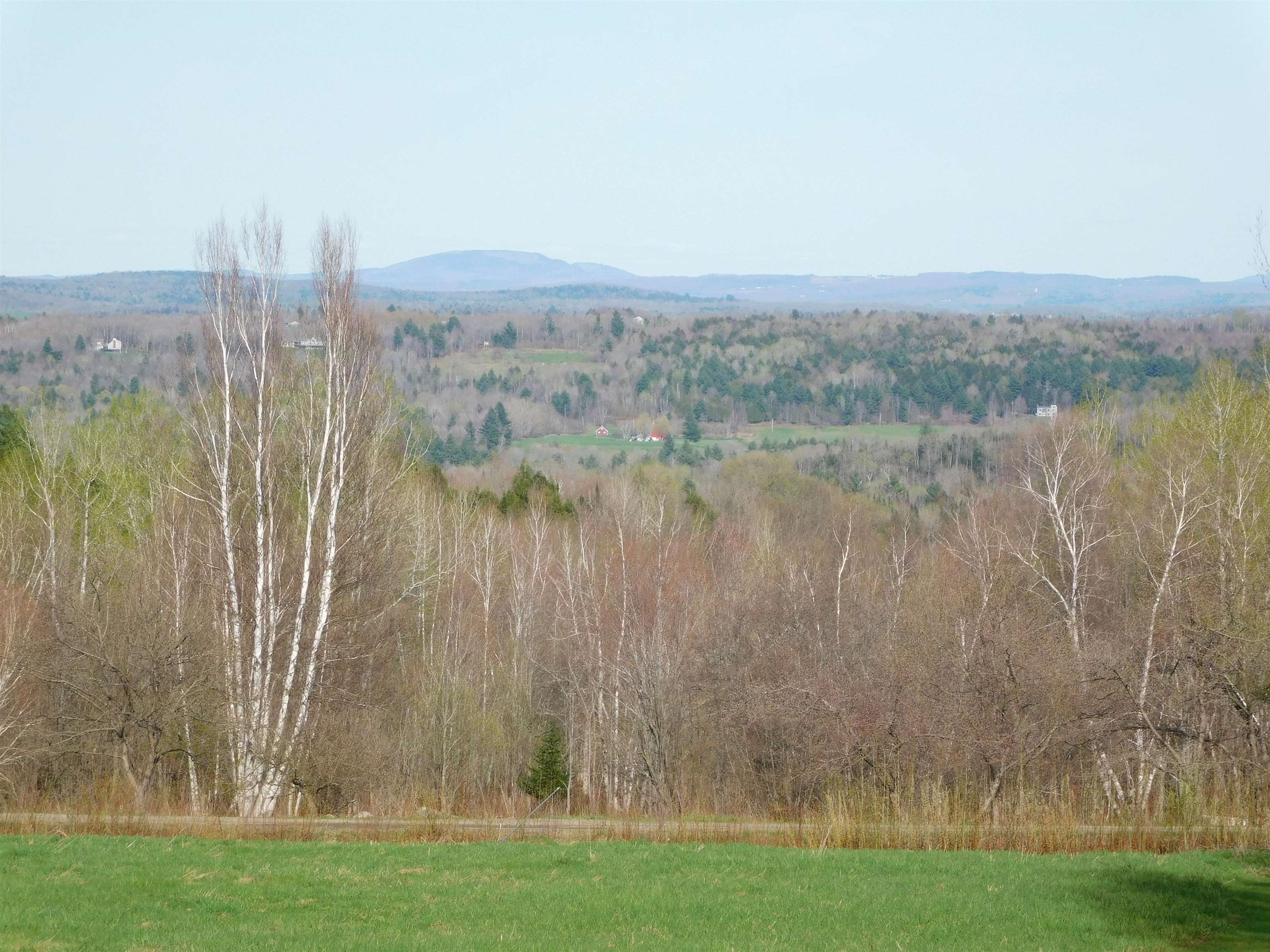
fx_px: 5430
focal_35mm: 148
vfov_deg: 10.0
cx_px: 635
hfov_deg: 13.3
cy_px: 476
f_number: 5.1
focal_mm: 26.3
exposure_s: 1/500
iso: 125
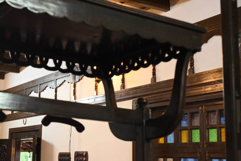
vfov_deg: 21.6
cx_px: 20
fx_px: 422
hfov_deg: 30.4
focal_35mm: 63
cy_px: 94
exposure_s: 1/80
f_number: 4
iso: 2000
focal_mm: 24
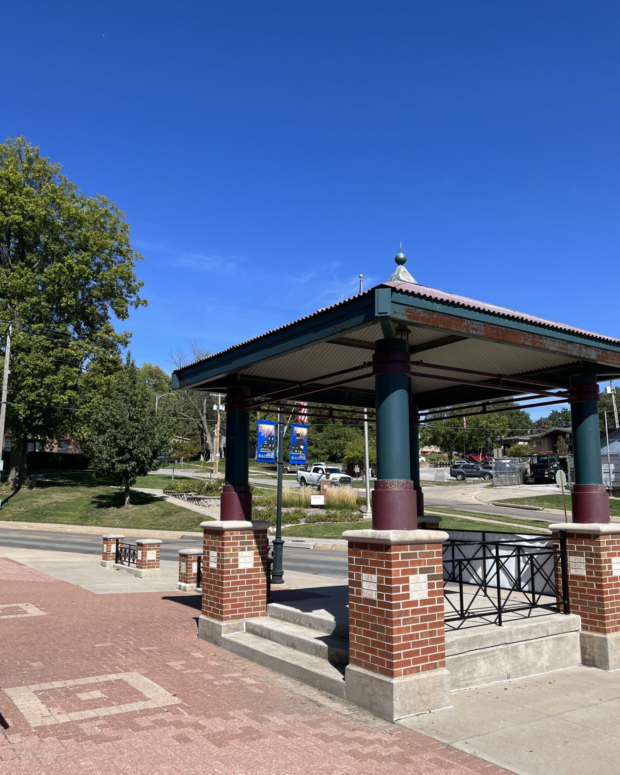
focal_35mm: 28
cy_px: 412
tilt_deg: +7.8
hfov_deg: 51.5
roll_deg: +0.8
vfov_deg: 62.2
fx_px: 642
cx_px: 318
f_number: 1.6
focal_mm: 5.1
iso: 50
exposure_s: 1/3311
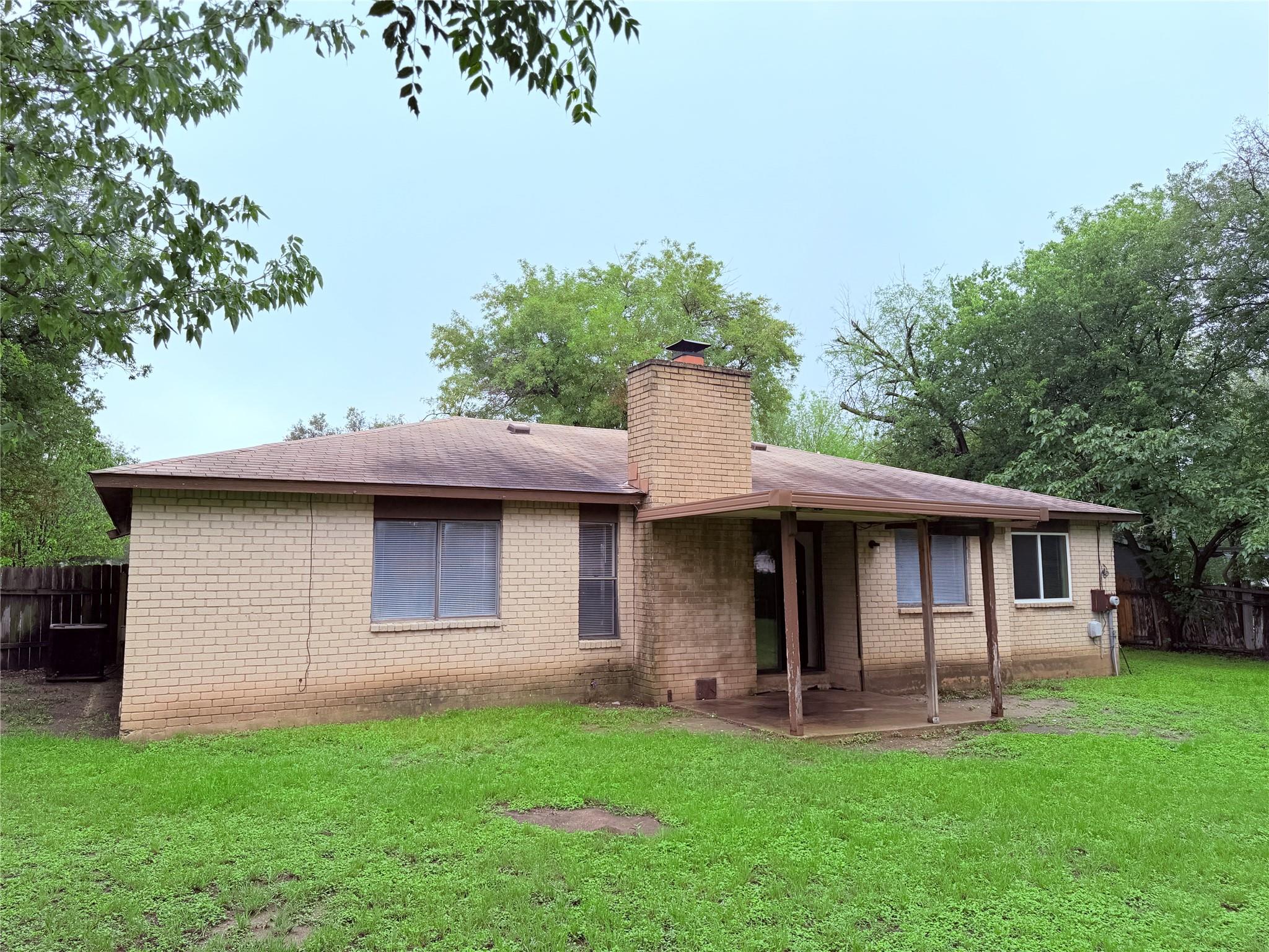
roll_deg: -0.3
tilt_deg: +6.7
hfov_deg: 71.6
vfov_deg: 56.8
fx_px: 880
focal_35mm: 24
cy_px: 476
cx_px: 634
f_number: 1.78
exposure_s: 1/3425
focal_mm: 6.76
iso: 80
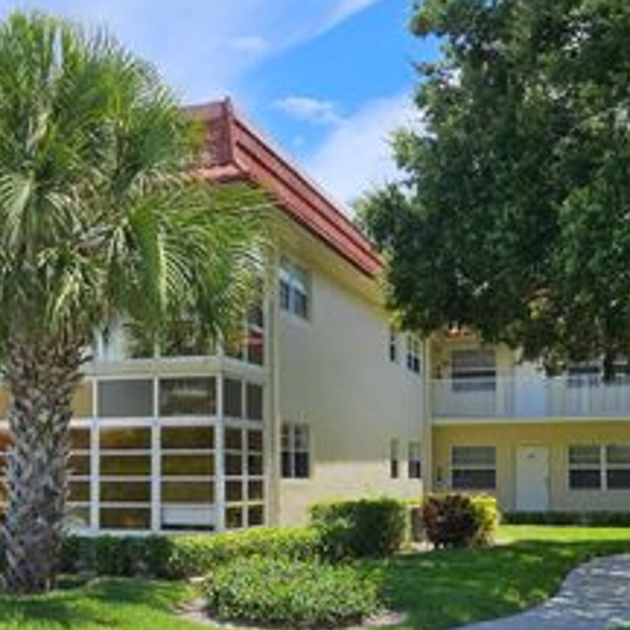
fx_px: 968
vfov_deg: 35.5
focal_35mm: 47
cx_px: 292
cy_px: 445
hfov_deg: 36.0
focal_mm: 5.4
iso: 25
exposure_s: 1/1889
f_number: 1.8
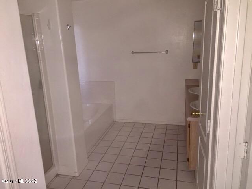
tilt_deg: -14.4
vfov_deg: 48.2
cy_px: 94
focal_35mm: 29
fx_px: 211
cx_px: 126
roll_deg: +1.9
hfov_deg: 61.7
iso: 100
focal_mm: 4.15
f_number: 2.2
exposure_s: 1/16
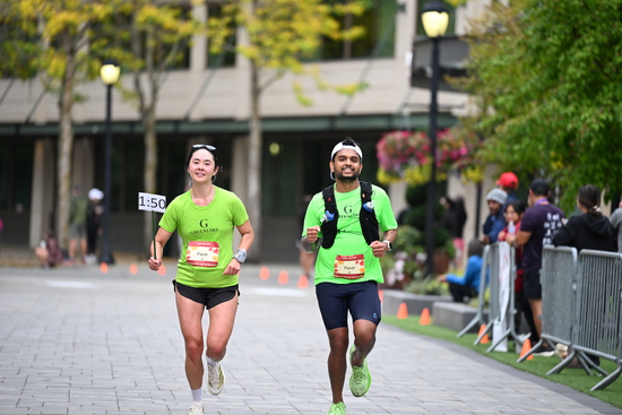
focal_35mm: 200
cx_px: 311
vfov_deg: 6.9
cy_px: 208
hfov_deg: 10.3
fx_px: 3456
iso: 800
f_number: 2.8
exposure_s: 1/2000
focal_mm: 200
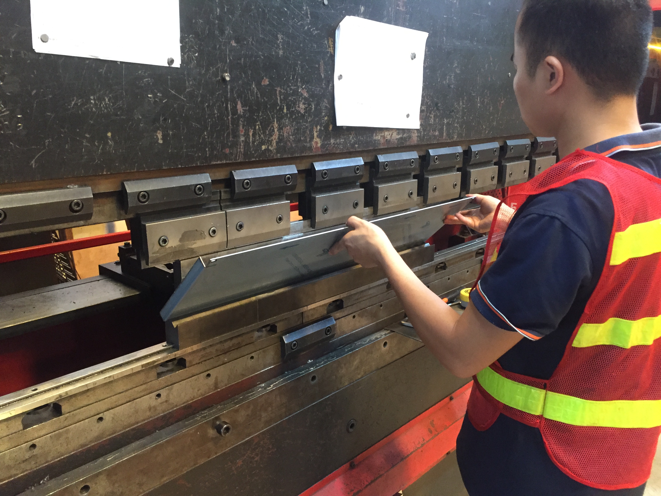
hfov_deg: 61.7
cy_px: 248
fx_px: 554
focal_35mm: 29
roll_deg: -1.8
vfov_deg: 48.2
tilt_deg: -12.0
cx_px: 330
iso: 250
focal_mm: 4.15
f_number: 2.2
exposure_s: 1/20
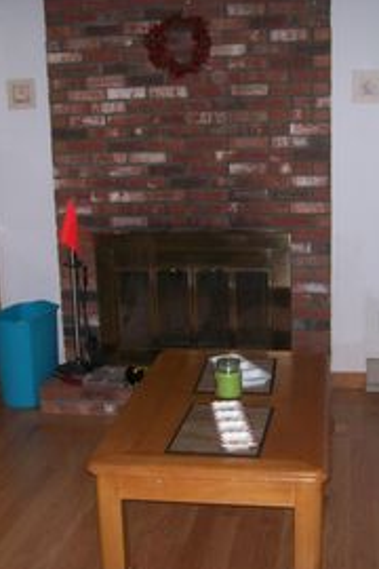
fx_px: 805
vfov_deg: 38.9
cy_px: 284
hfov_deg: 26.5
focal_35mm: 51
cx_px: 181
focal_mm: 6
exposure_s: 1/64
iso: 80
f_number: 2.7
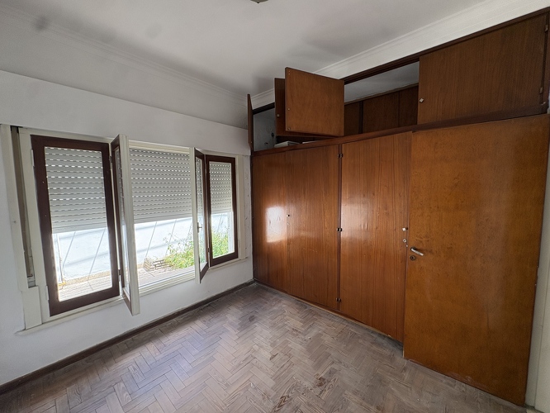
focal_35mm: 14
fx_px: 223
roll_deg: +1.5
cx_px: 275
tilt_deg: -4.5
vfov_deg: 85.7
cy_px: 206
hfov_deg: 102.0
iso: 125
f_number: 2.2
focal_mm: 2.22
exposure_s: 1/132
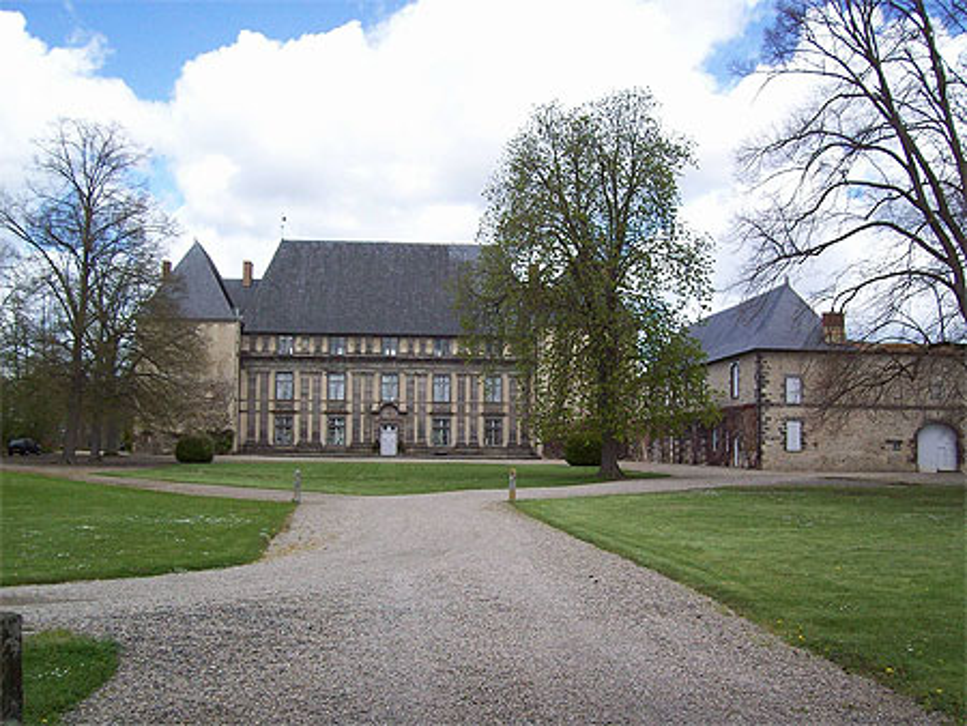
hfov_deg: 51.3
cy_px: 363
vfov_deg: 39.7
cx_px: 484
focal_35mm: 36
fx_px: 1006
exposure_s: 1/309
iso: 80
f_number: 4.8
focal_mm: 6
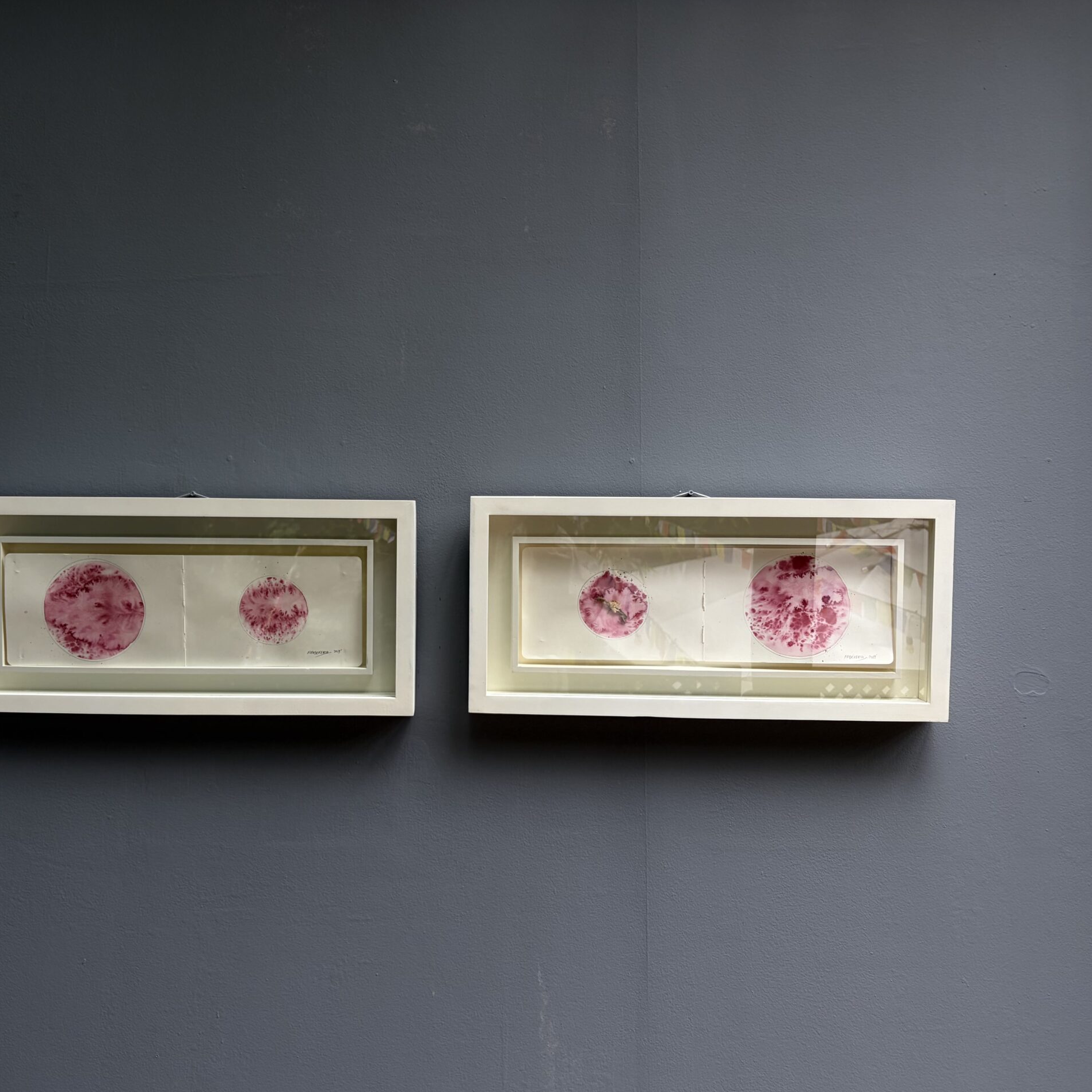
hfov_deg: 52.1
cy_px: 548
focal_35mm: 31
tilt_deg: +3.7
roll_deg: +0.6
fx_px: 1106
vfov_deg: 52.5
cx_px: 432
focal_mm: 5.96
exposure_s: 1/198
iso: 40
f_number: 1.6
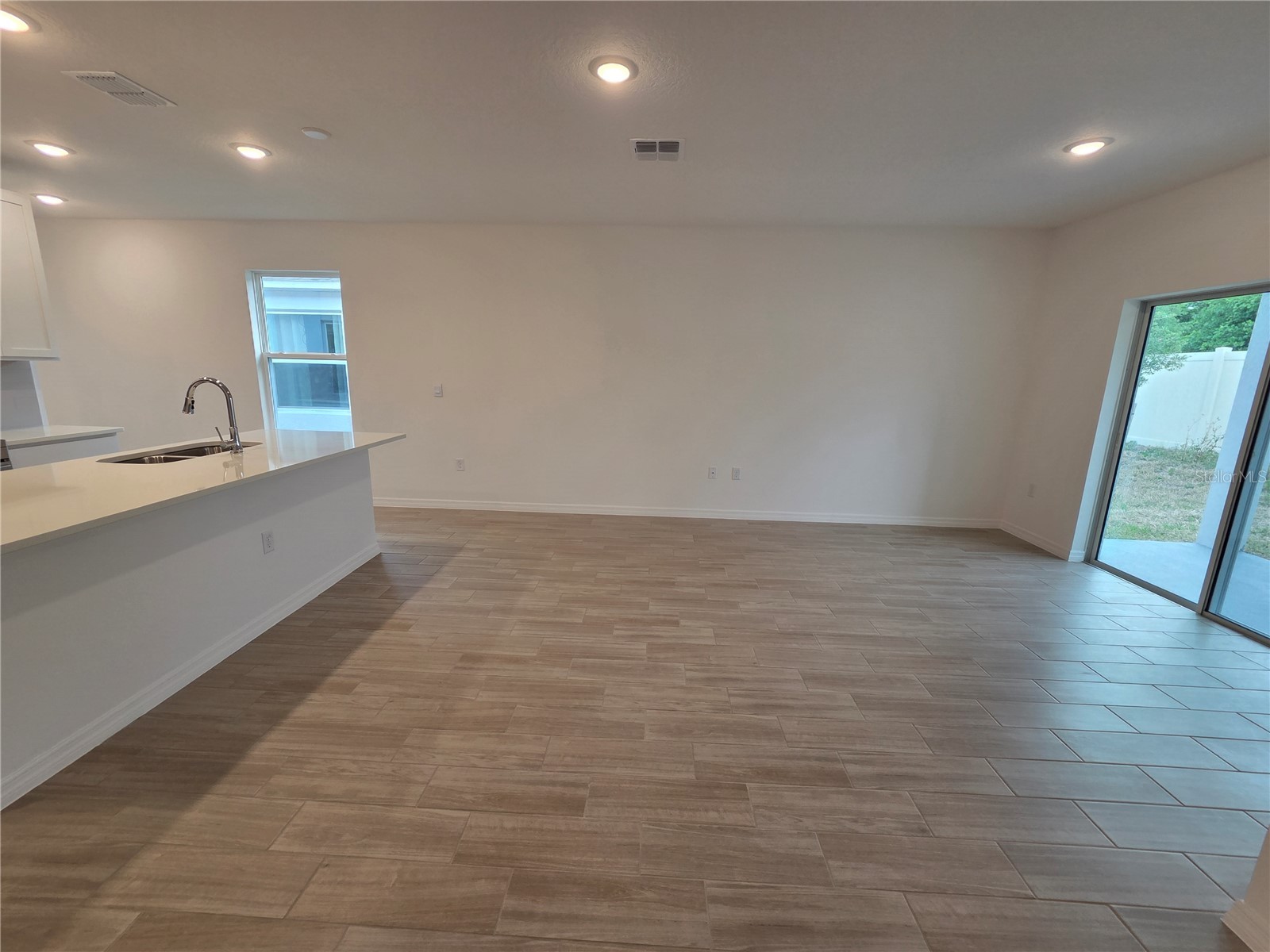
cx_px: 635
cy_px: 476
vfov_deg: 89.9
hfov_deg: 106.2
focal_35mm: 13
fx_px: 477
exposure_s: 1/120
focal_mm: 2.2
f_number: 2.2
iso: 125
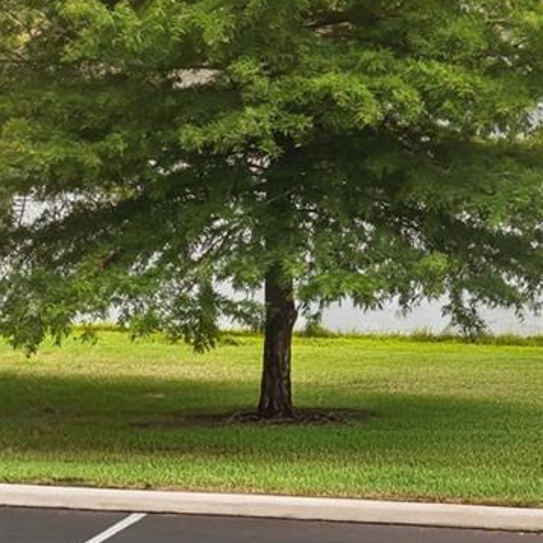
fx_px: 2360
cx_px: 705
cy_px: -155
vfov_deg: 12.7
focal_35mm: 133
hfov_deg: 12.7
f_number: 8
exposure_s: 1/125
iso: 100
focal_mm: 35
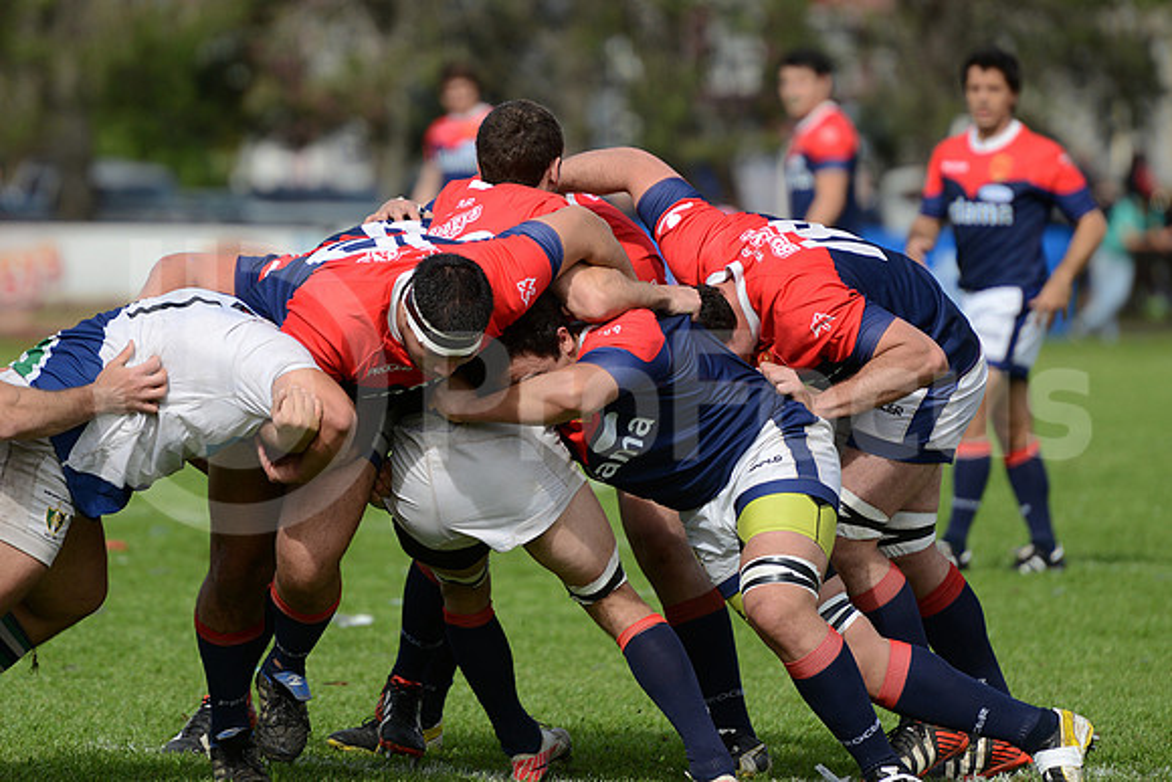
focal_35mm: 270
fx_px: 8792
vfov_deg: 5.1
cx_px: 586
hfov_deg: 7.6
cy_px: 391
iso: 400
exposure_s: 1/1600
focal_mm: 270
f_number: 4
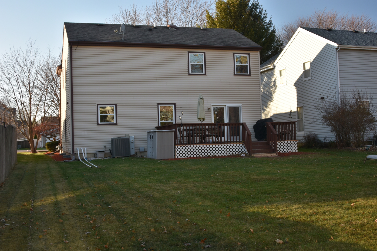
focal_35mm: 42
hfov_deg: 46.4
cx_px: 188
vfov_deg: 31.9
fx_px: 440
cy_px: 126
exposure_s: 1/250
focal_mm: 28
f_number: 3.5
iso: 160
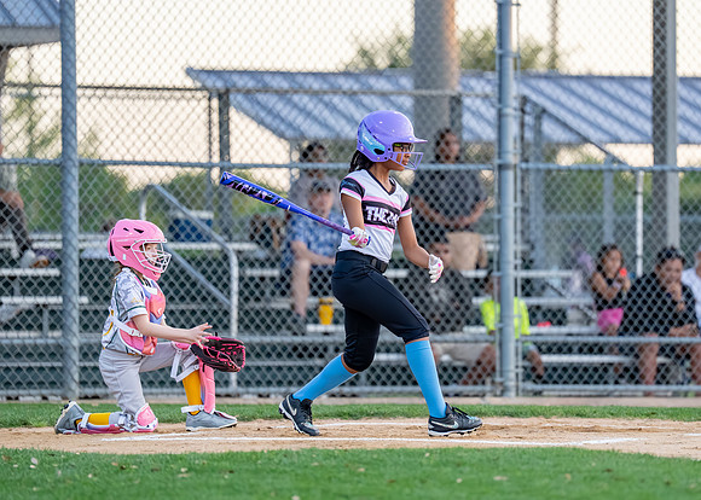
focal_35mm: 275
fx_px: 5483
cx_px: 408
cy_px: 247
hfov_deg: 7.3
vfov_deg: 5.2
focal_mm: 200
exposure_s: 1/2000
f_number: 2.8
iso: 1600
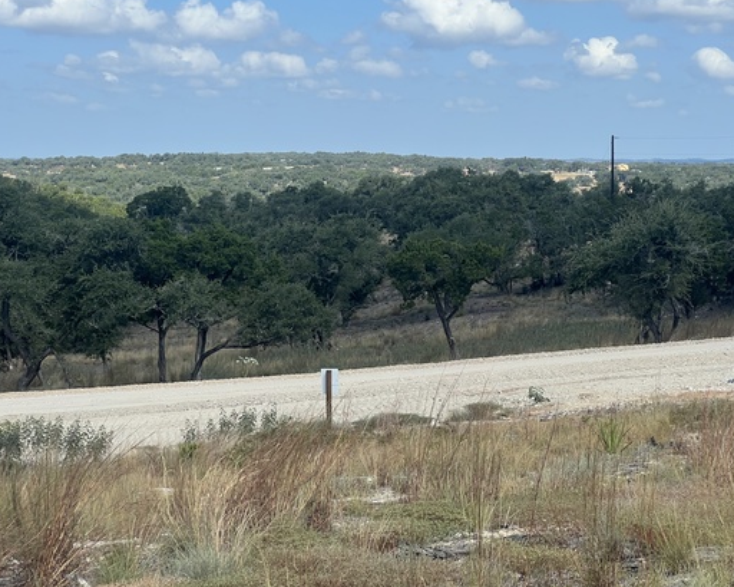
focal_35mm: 94
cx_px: 386
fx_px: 2041
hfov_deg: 20.4
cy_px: 291
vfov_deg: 16.3
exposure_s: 1/615
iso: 32
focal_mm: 9
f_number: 2.8
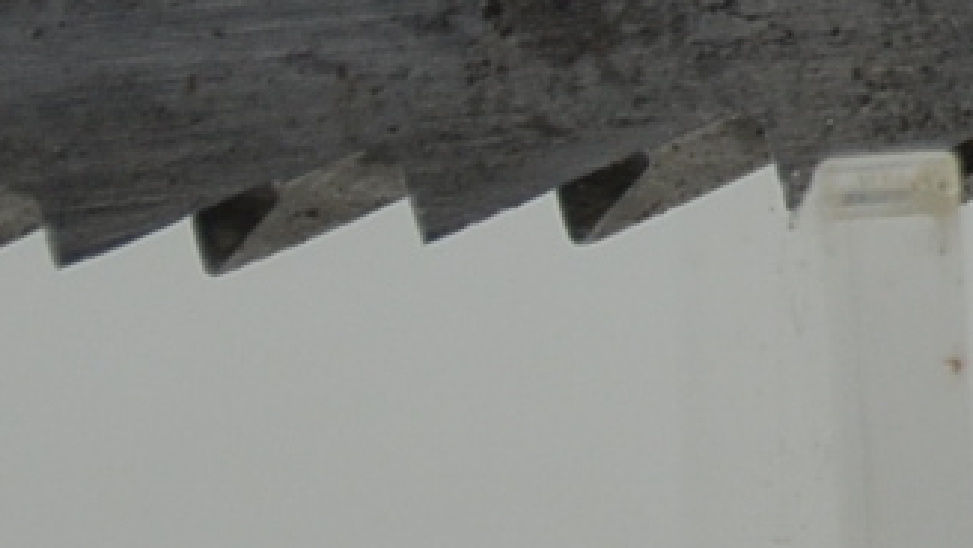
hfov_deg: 2.4
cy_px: -980
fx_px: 22833
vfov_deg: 1.4
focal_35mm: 885
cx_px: 2553
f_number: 5.3
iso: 400
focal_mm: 75
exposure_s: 1/250
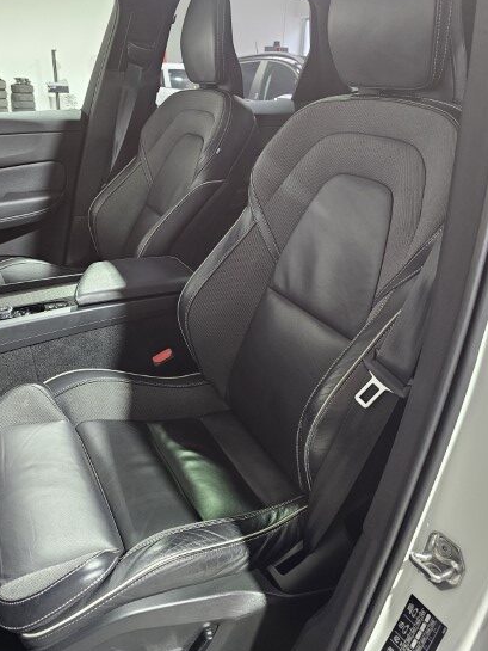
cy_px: 319
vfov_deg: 65.3
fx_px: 507
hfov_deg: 51.3
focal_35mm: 27
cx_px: 223
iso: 640
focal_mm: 6.3
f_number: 1.7
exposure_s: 1/50
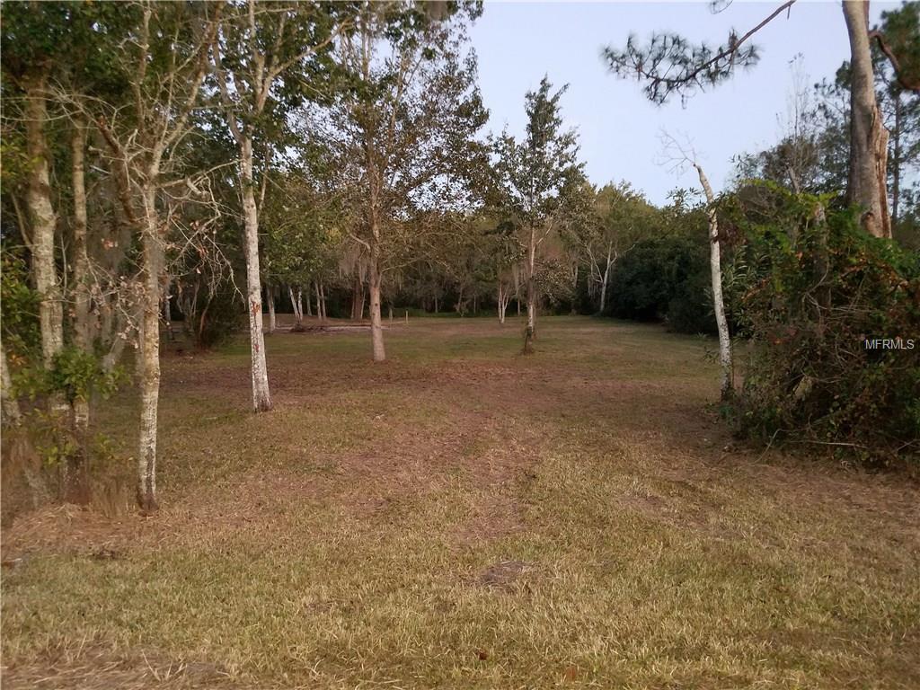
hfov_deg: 67.3
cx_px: 460
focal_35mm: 26
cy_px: 345
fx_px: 691
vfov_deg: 53.1
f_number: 1.7
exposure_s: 1/10
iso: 400
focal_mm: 4.2
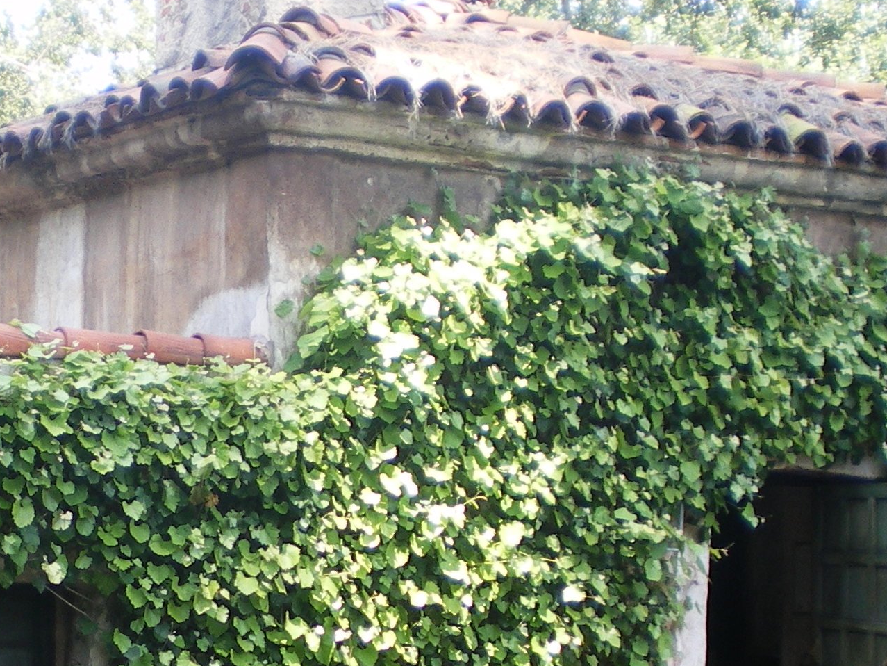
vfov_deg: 16.0
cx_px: 179
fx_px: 2358
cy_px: 529
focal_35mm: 92
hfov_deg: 21.1
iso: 50
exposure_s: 1/80
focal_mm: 6.3
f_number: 3.1
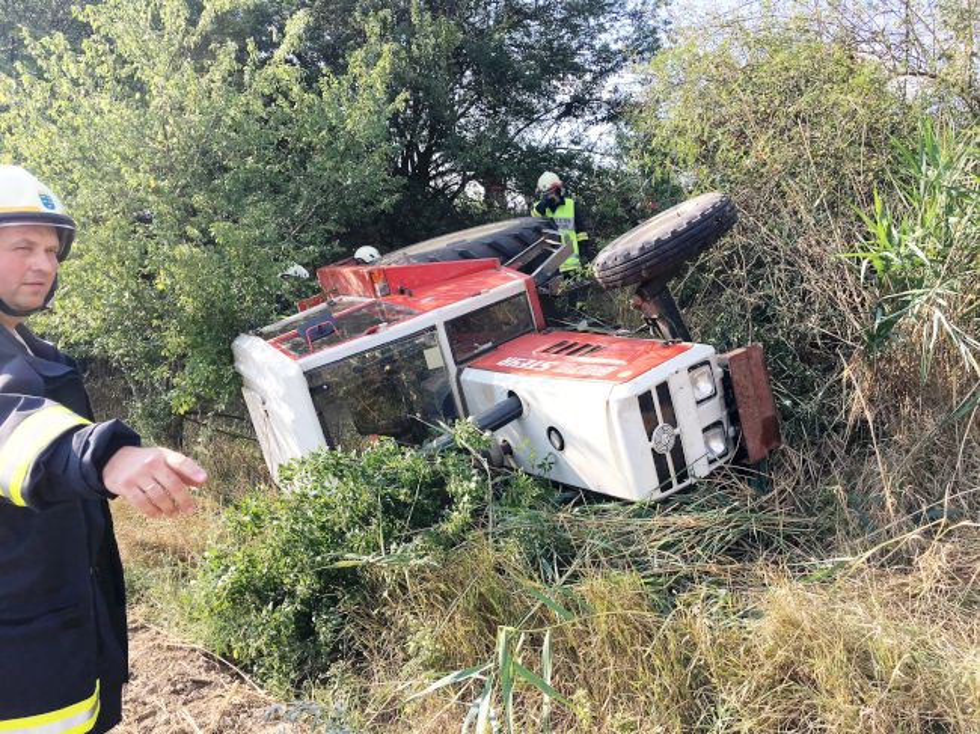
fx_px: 821
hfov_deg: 61.7
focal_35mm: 29
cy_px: 367
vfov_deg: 48.2
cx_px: 490
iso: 25
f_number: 2.2
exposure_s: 1/527
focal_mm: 4.15
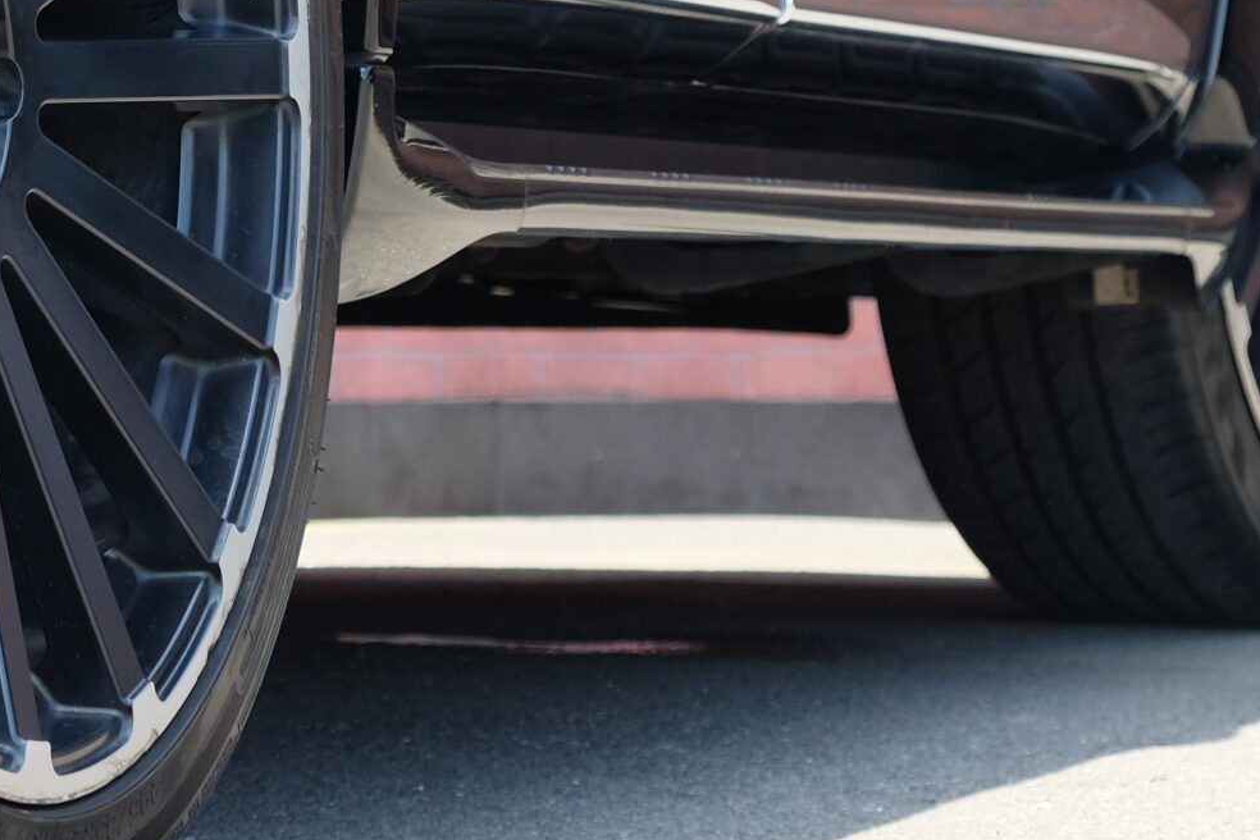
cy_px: -21
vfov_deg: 6.3
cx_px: 115
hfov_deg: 9.5
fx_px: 7559
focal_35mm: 216
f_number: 5.6
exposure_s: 1/150
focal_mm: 55
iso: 400
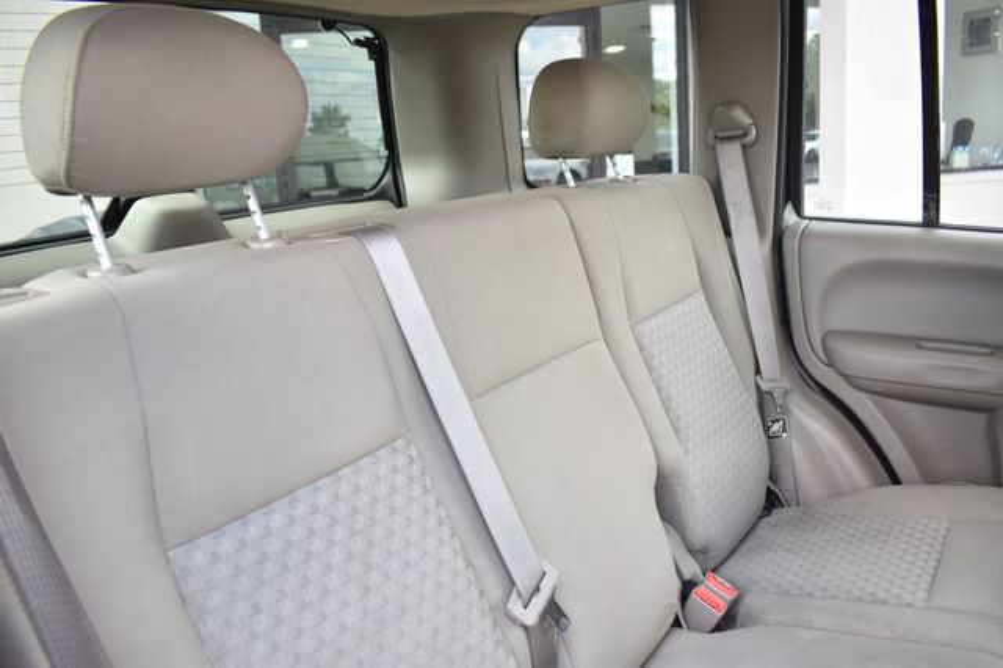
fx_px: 752
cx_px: 502
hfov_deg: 67.4
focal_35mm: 27
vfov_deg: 47.9
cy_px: 334
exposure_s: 1/125
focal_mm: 18
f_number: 4.5
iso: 800
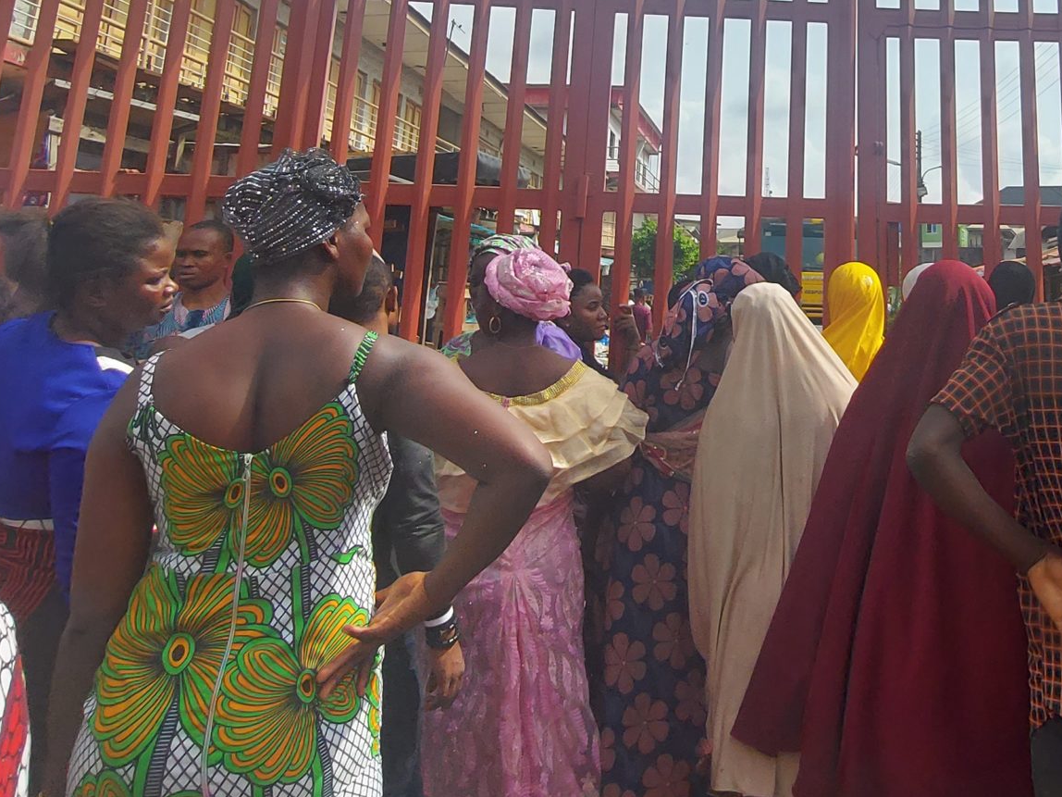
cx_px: 761
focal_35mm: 29
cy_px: 88
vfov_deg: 44.2
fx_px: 890
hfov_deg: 59.2
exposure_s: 1/1721
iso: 50
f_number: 2.2
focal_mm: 1.74
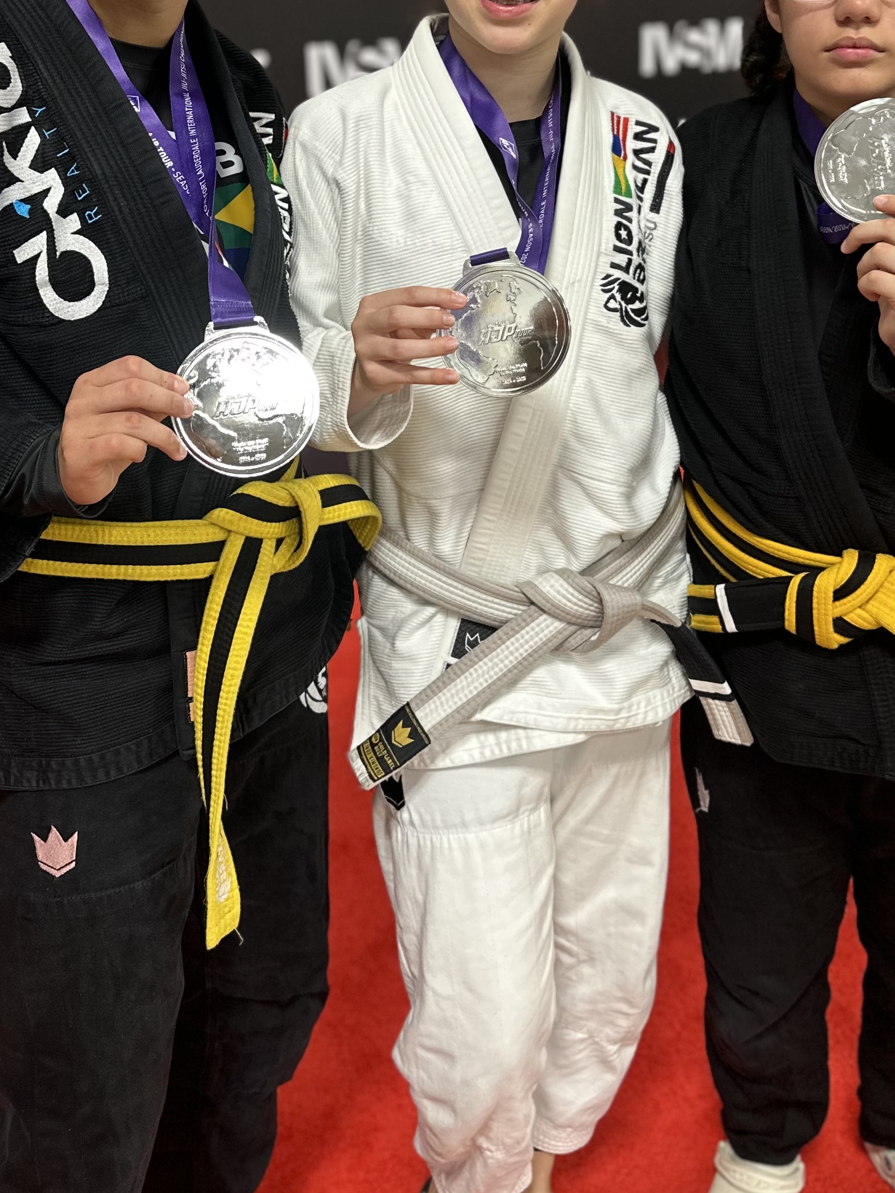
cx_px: 473
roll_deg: +0.8
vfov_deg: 43.4
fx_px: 1448
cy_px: 299
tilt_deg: -13.2
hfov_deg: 34.3
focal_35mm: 42
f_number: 1.78
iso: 160
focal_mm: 6.86
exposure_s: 1/60
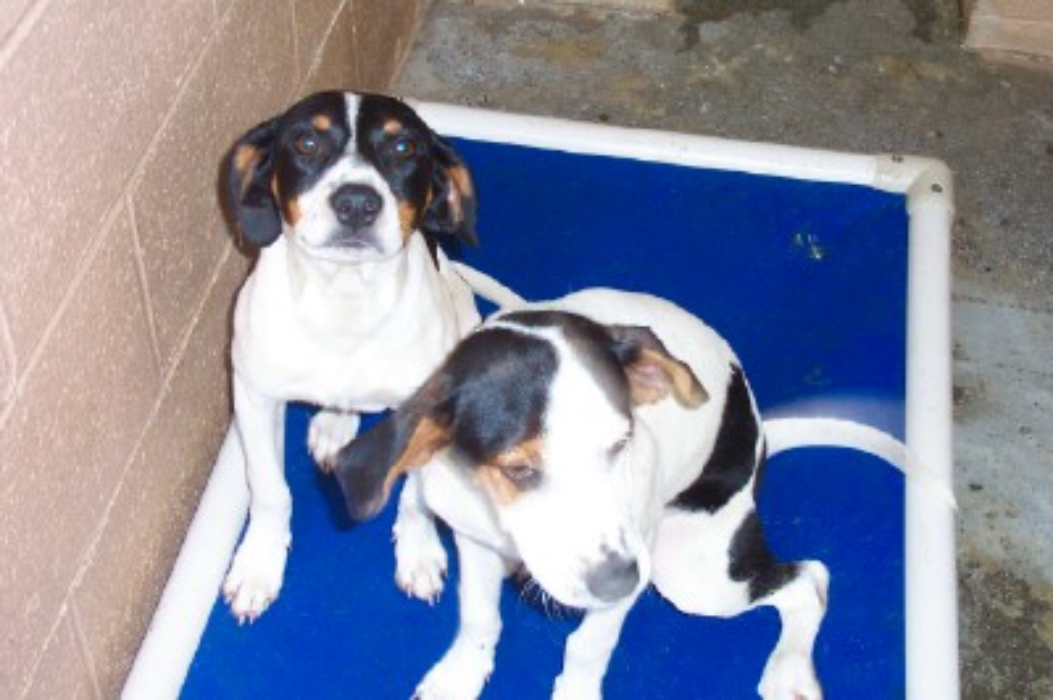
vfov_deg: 28.6
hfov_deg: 41.9
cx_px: 526
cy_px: 350
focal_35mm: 47
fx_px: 1374
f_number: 3.1
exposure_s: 1/30
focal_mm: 9.8
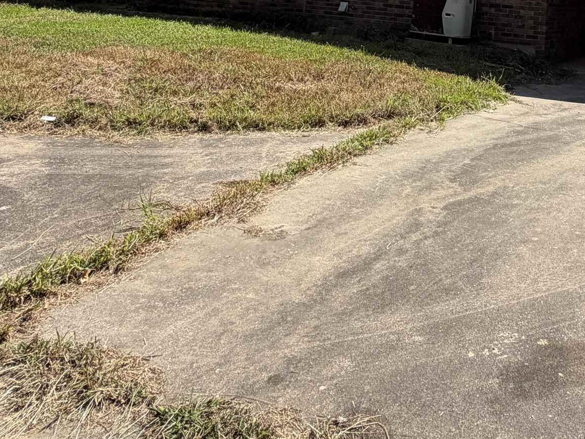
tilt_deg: +13.3
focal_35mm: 37
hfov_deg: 46.6
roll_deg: -2.9
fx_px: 625
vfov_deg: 31.0
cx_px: 492
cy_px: -119
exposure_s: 1/770
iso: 25
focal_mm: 2.22
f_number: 2.2
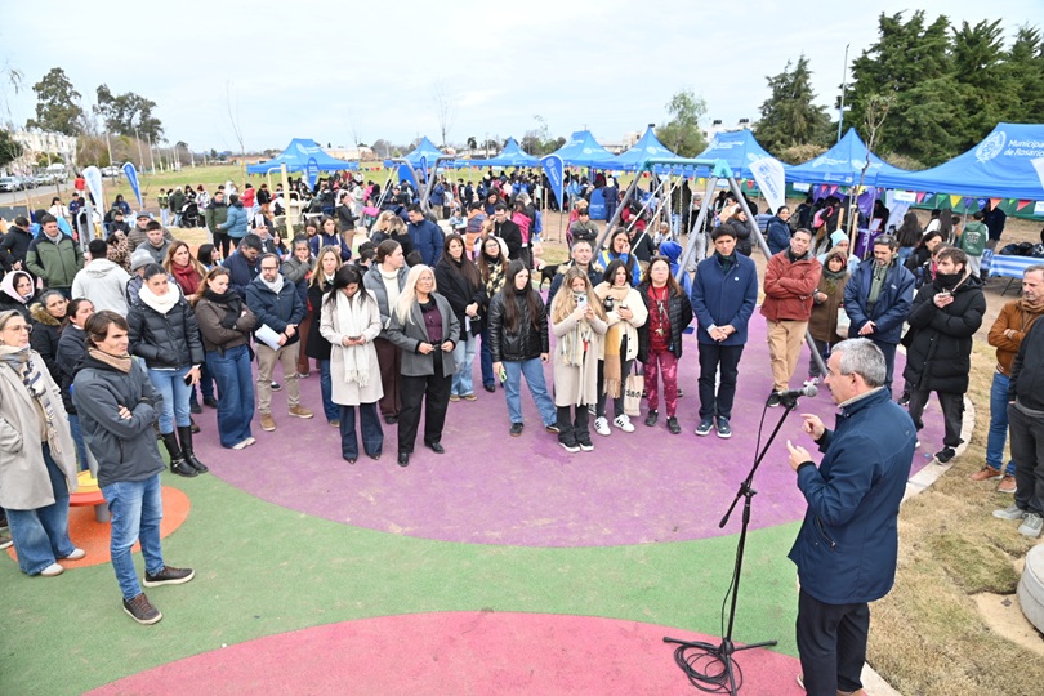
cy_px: 348
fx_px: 696
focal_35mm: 24
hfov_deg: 73.7
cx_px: 522
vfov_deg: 53.1
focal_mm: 24
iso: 200
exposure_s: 1/250
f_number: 5.6
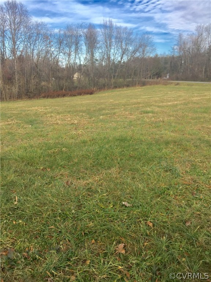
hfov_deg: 48.2
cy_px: 141
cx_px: 106
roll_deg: -0.1
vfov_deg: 61.7
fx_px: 236
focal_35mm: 29
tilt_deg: -14.8
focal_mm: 4.15
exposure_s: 1/824
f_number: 2.2
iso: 32
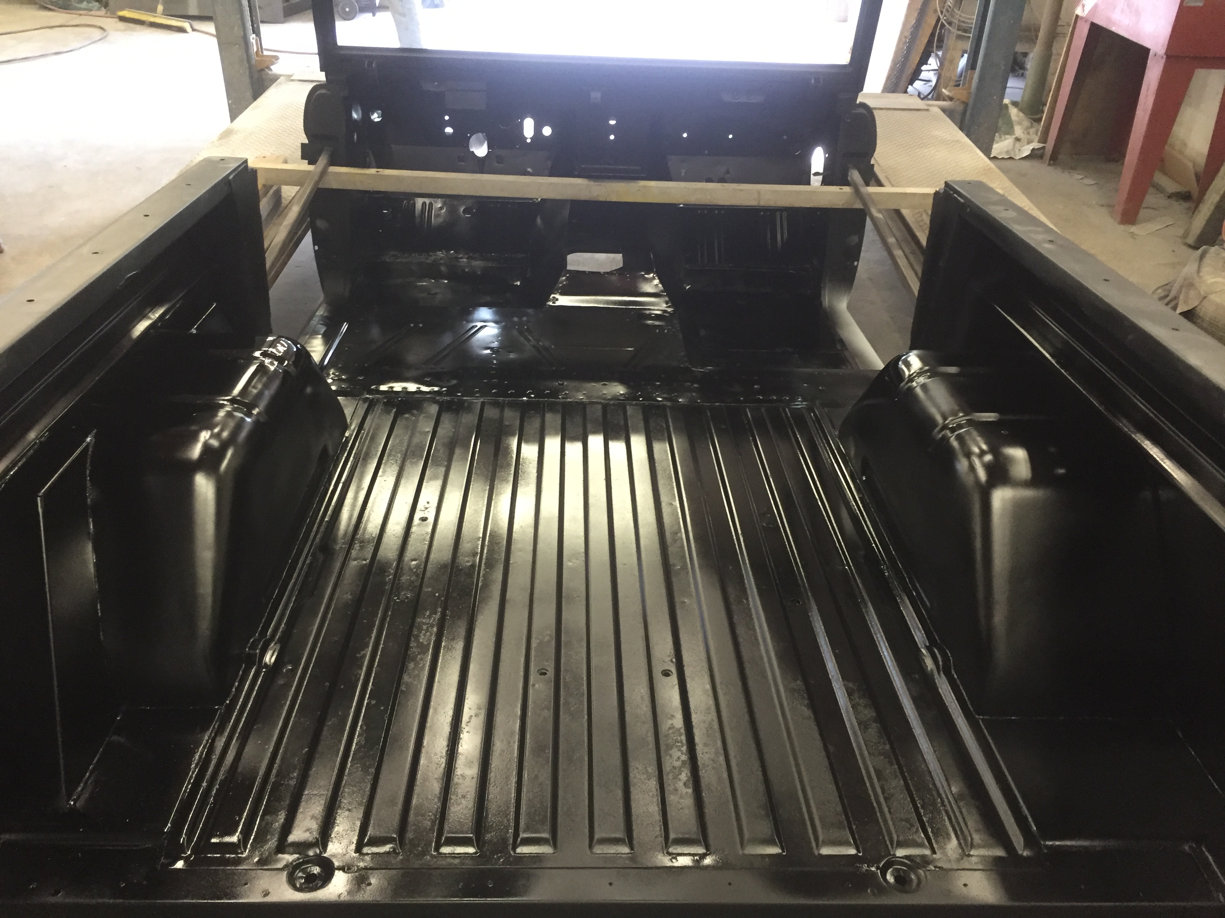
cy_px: 459
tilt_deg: -31.3
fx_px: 1026
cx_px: 612
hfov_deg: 61.7
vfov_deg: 48.2
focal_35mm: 29
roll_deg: -1.4
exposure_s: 1/30
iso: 200
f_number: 2.2
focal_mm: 4.15
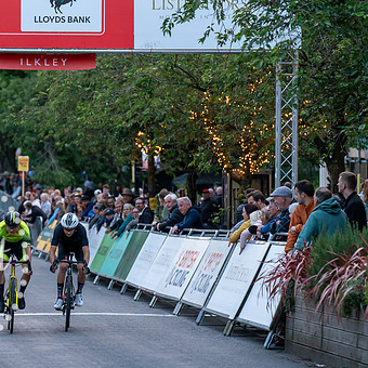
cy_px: 204
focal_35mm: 215
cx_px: 95
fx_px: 2586
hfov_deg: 8.1
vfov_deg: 8.1
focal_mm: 144
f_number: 2.8
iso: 3200
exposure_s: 1/1000
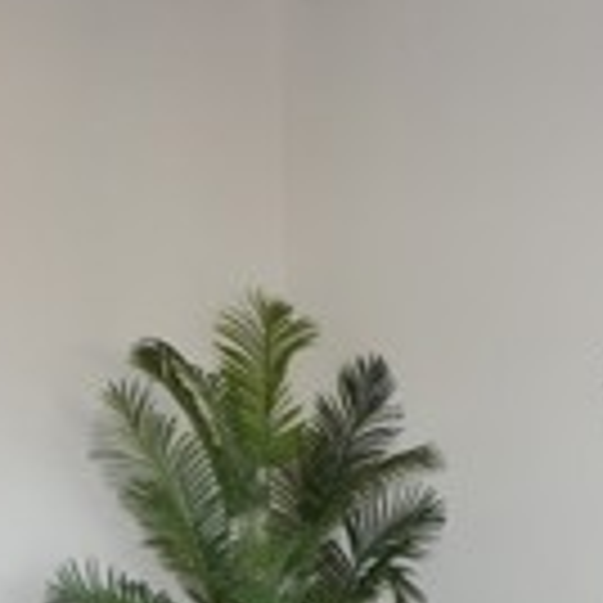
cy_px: 578
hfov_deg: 26.1
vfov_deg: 26.9
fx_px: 1202
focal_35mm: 61
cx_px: 657
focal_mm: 10
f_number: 4
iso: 250
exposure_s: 1/60
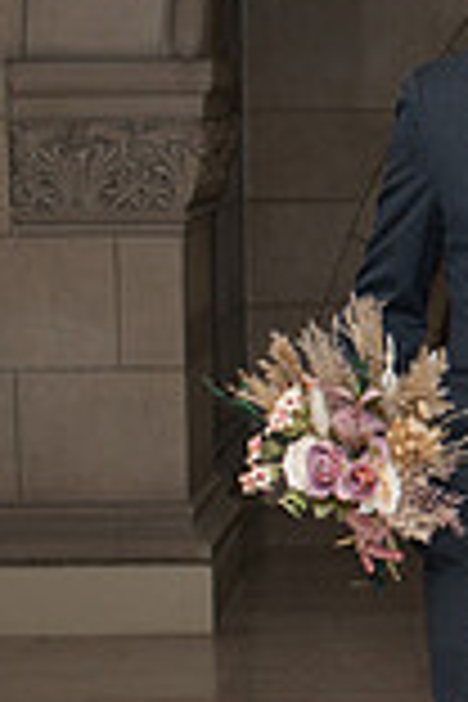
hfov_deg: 9.5
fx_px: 2749
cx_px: 708
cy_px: 405
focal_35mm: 141
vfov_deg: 14.5
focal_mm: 35
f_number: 3.5
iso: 1000
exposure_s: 1/200
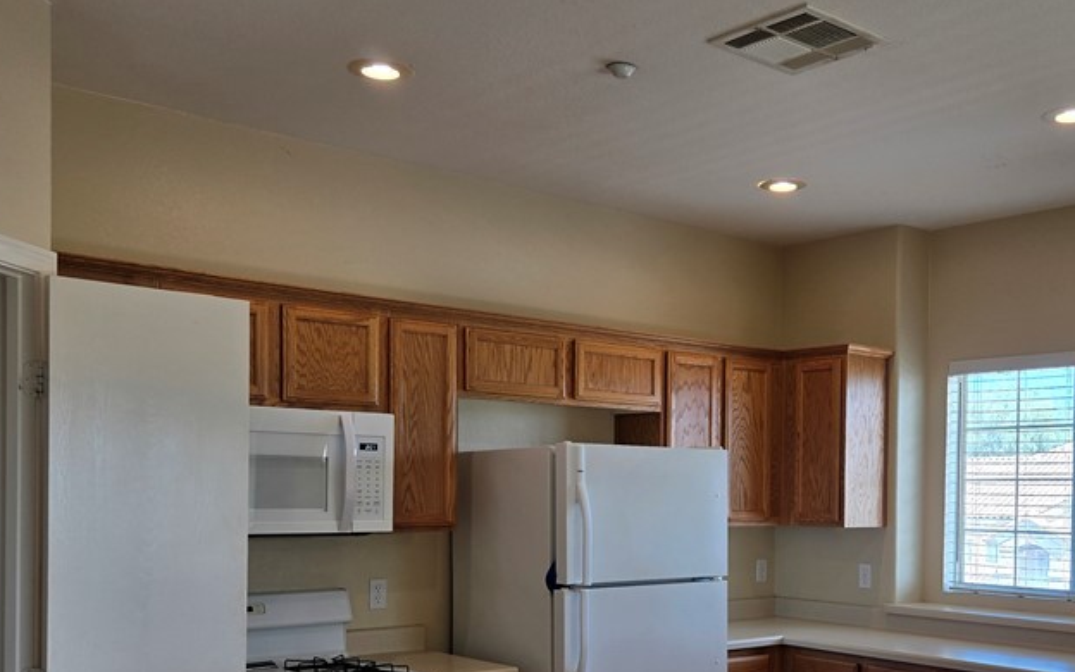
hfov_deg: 48.7
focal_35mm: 40
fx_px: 1172
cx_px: 691
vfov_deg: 31.3
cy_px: 517
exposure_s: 1/120
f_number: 1.8
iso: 50
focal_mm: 5.4
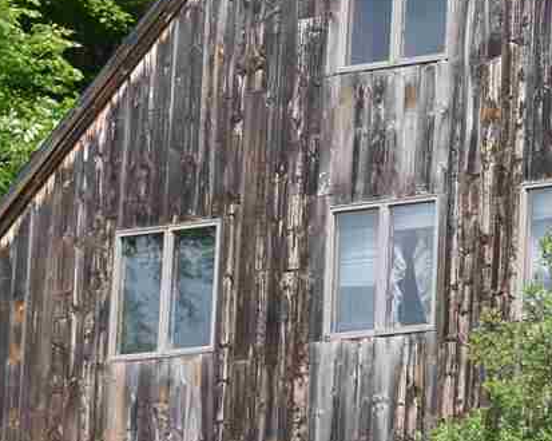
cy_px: 229
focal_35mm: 335
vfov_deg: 4.6
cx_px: 630
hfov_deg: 5.8
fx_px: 5470
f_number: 8
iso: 560
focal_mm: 48
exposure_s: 1/500
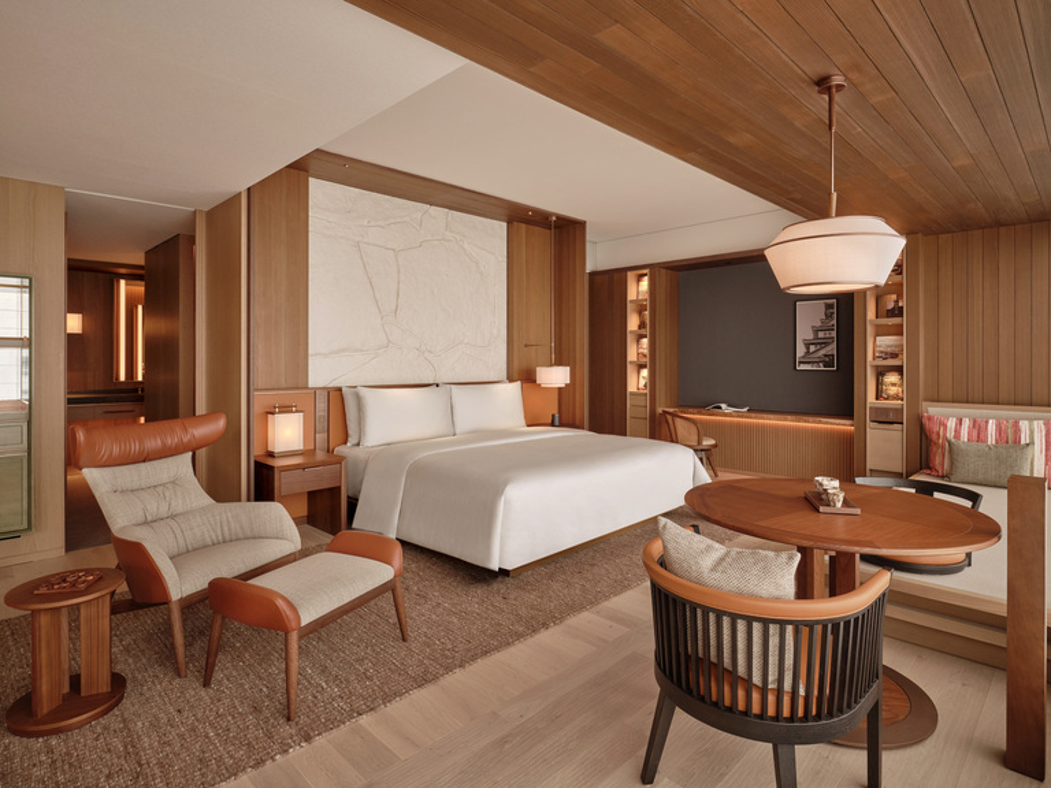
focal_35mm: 18
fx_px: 547
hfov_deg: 87.8
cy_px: 394
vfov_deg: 71.6
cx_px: 526
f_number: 13
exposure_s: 1/3
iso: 640
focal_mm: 23
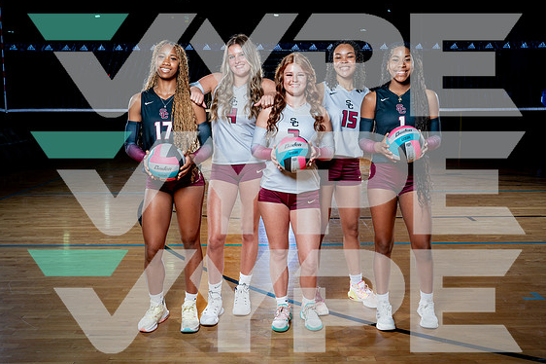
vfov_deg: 37.8
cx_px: 278
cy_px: 183
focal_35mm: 35
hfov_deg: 54.5
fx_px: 531
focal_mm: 33
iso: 250
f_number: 8
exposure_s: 1/250
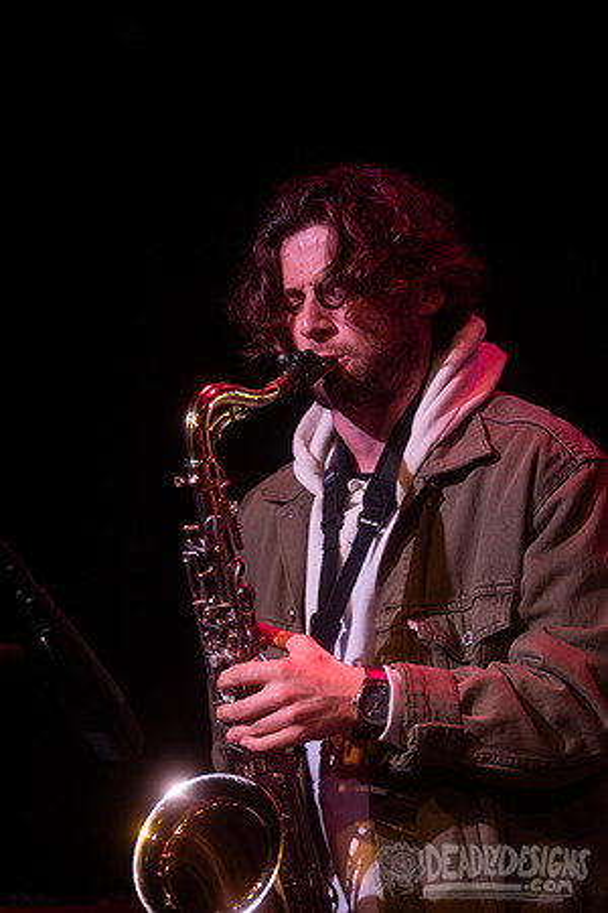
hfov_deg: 14.4
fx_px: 2406
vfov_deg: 21.5
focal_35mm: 95
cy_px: 456
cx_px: 304
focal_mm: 95
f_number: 3.2
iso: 2000
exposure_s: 1/250
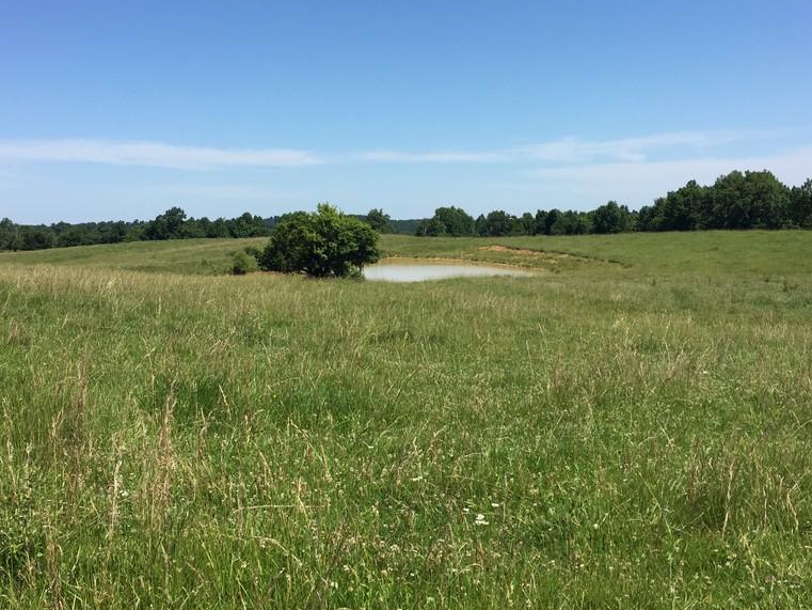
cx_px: 427
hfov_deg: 47.8
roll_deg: +1.3
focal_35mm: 39
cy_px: 233
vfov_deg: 36.6
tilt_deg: -1.1
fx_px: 915
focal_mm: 4.15
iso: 32
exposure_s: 1/2083
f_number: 2.2
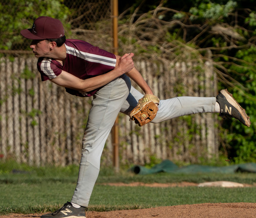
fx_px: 3888
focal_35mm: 500
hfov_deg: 3.8
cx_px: 122
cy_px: 83
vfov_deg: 3.2
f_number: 5.6
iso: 1000
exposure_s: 1/8000
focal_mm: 200
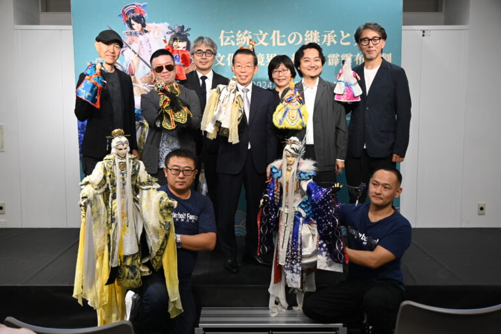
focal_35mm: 38
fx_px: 522
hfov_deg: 51.3
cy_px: 167
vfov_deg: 35.5
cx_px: 250
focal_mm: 25
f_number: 3.8
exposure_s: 1/125
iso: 800
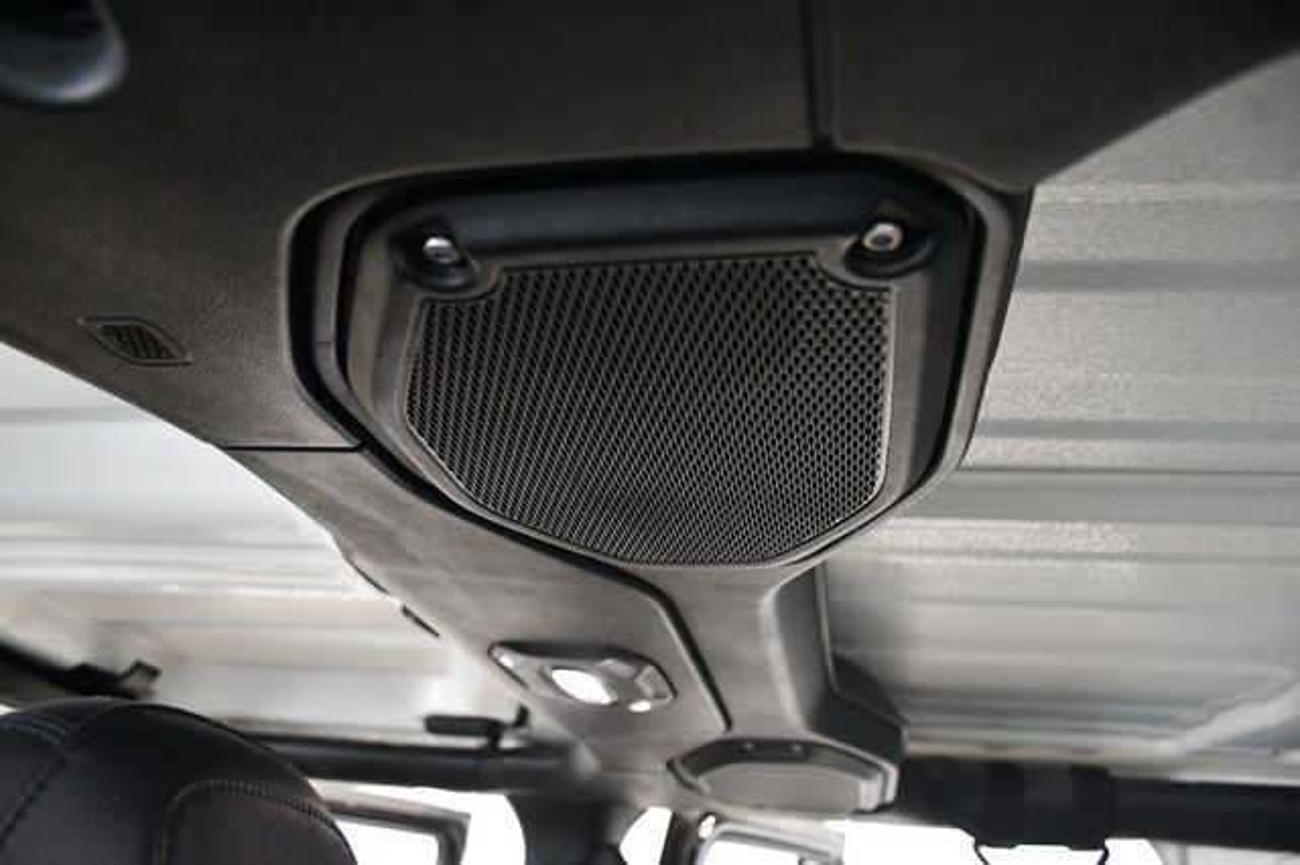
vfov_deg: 43.6
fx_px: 1083
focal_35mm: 30
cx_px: 650
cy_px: 432
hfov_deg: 62.0
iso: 5600
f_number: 3.5
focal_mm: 20
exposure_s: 1/60
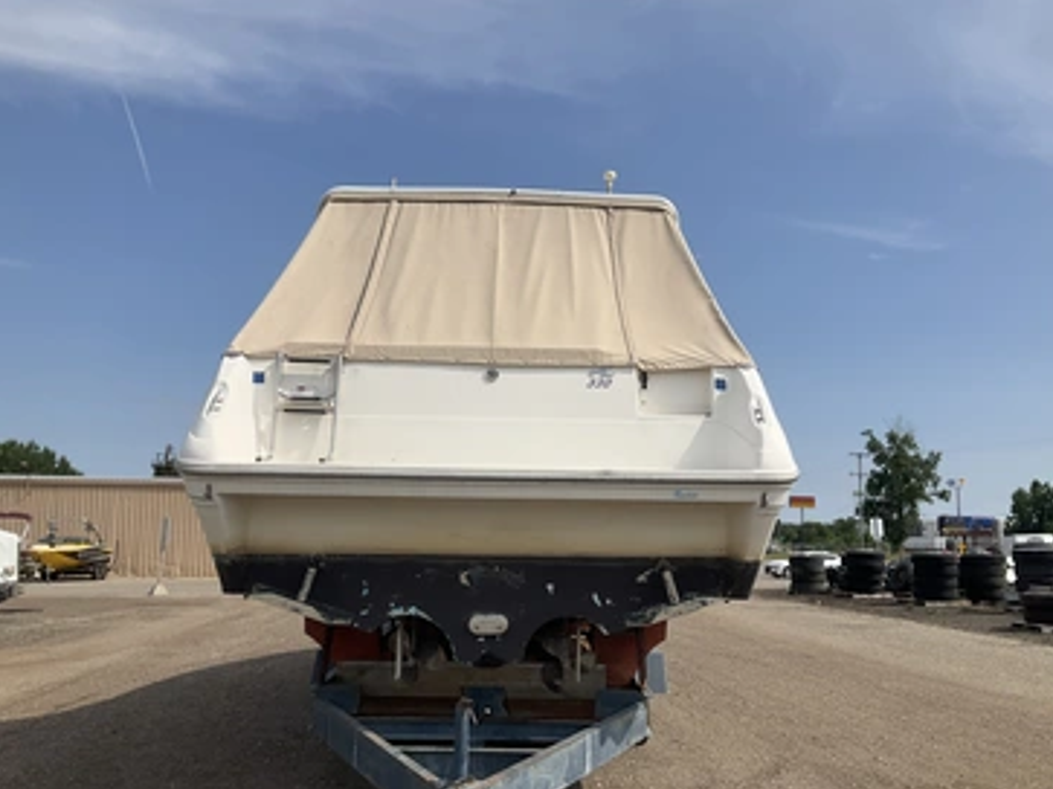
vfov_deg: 44.1
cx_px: 554
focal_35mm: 32
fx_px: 973
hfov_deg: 56.8
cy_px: 421
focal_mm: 3
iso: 25
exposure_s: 1/2959
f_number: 1.8
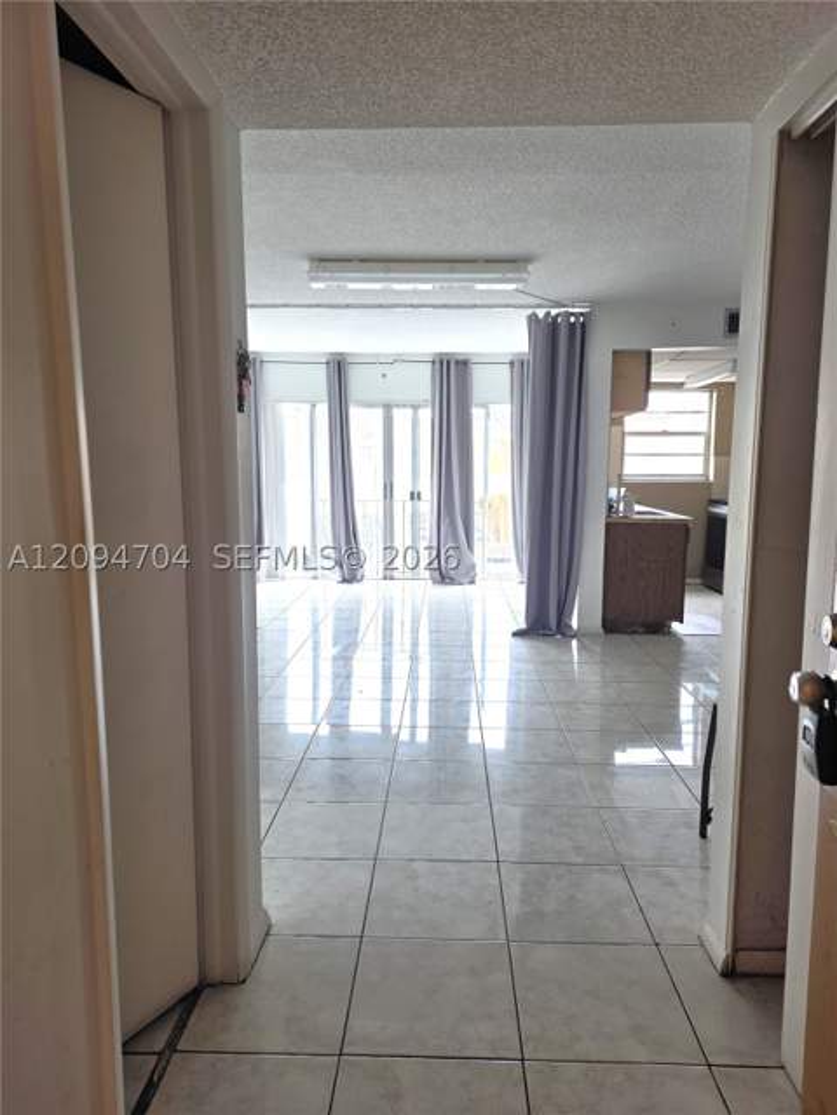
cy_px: 558
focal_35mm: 23
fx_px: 742
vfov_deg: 73.9
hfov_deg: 58.9
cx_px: 418
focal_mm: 6.25
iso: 50
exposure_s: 1/180
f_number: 1.7
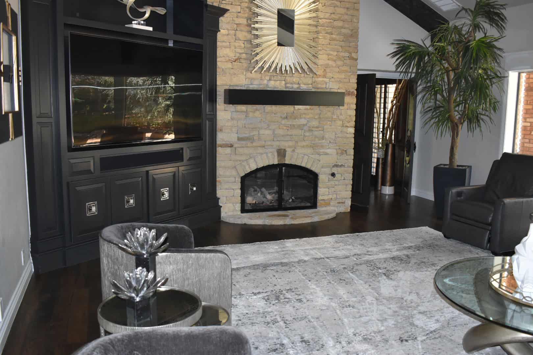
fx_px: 466
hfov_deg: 59.5
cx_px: 266
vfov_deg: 41.7
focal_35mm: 32
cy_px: 178
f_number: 3.8
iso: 1600
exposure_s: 1/125
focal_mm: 21
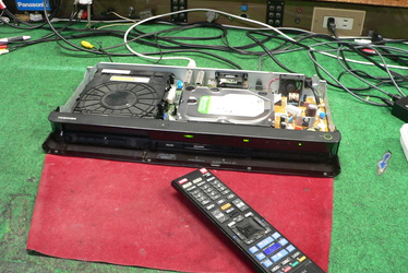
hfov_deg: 50.7
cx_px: 202
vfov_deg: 35.1
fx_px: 431
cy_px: 123
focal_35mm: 38
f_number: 2.8
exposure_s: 1/10
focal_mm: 6
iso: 200
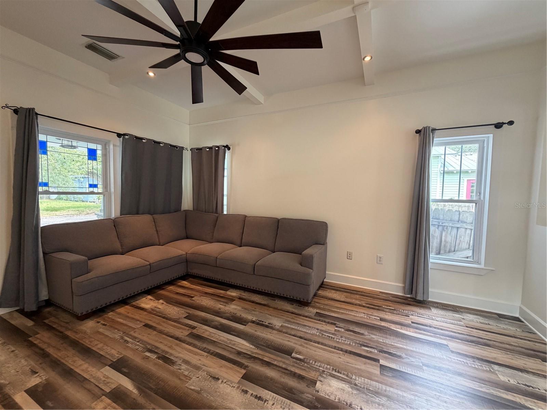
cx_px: 274
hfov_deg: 102.1
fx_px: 221
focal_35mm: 14
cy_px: 205
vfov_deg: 85.7
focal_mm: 2.22
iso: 250
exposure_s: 1/60
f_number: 2.2
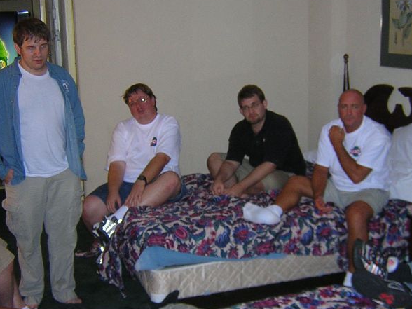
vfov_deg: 29.7
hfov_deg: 38.9
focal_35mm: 49
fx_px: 583
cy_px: 144
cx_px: 221
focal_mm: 4.7
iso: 325
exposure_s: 1/60.1
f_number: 2.6
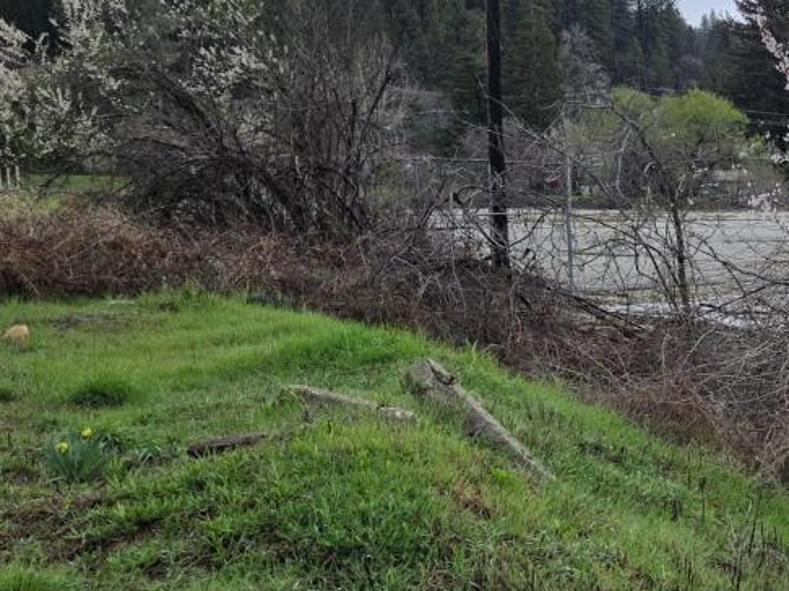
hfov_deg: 25.6
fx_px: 1617
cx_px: 851
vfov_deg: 20.7
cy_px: 339
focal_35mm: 71
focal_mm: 5.4
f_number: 1.8
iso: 25
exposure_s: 1/1105
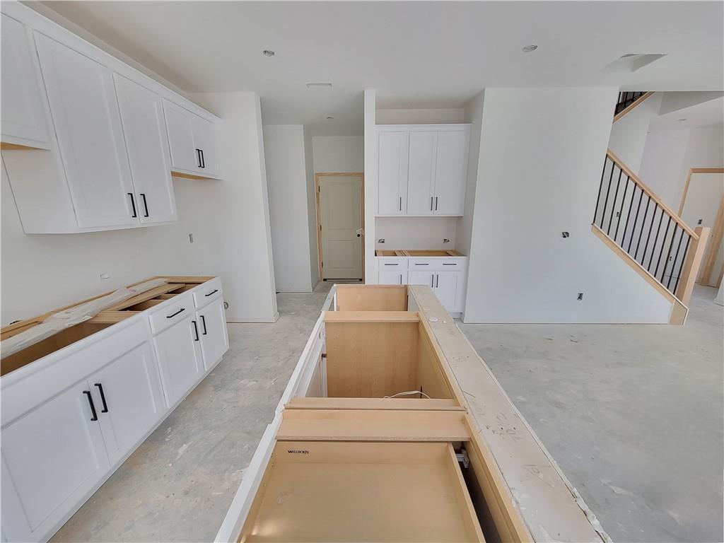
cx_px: 362
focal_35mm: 13
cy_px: 272
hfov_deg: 106.2
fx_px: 272
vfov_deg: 89.9
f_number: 2.2
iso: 250
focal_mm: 2.2
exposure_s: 1/60.2
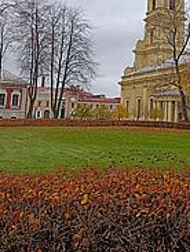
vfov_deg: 37.0
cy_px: 55
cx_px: 172
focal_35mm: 50
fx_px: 365
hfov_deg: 28.1
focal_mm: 6.11
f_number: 1.65
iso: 119
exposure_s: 1/100
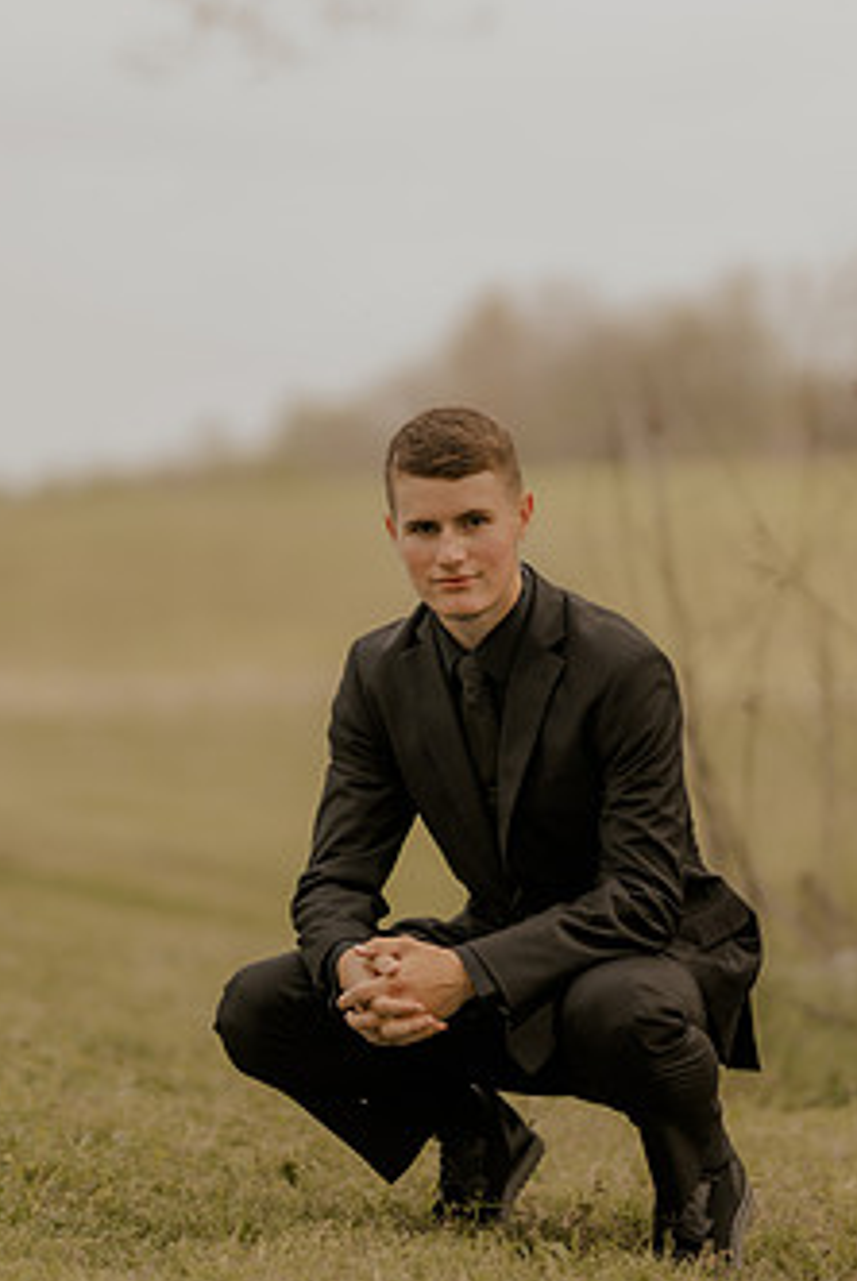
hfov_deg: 8.0
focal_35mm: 172
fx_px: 6129
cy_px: 637
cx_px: 456
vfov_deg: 11.9
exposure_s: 1/2500
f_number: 1.4
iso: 160
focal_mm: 85
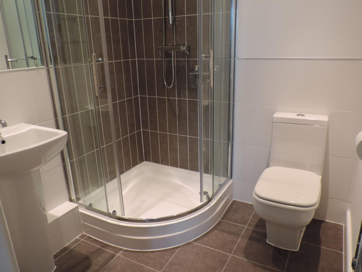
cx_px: 181
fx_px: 293
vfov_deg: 49.7
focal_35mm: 28
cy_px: 136
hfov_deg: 63.4
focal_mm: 4.9
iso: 220
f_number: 3.1
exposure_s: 1/30
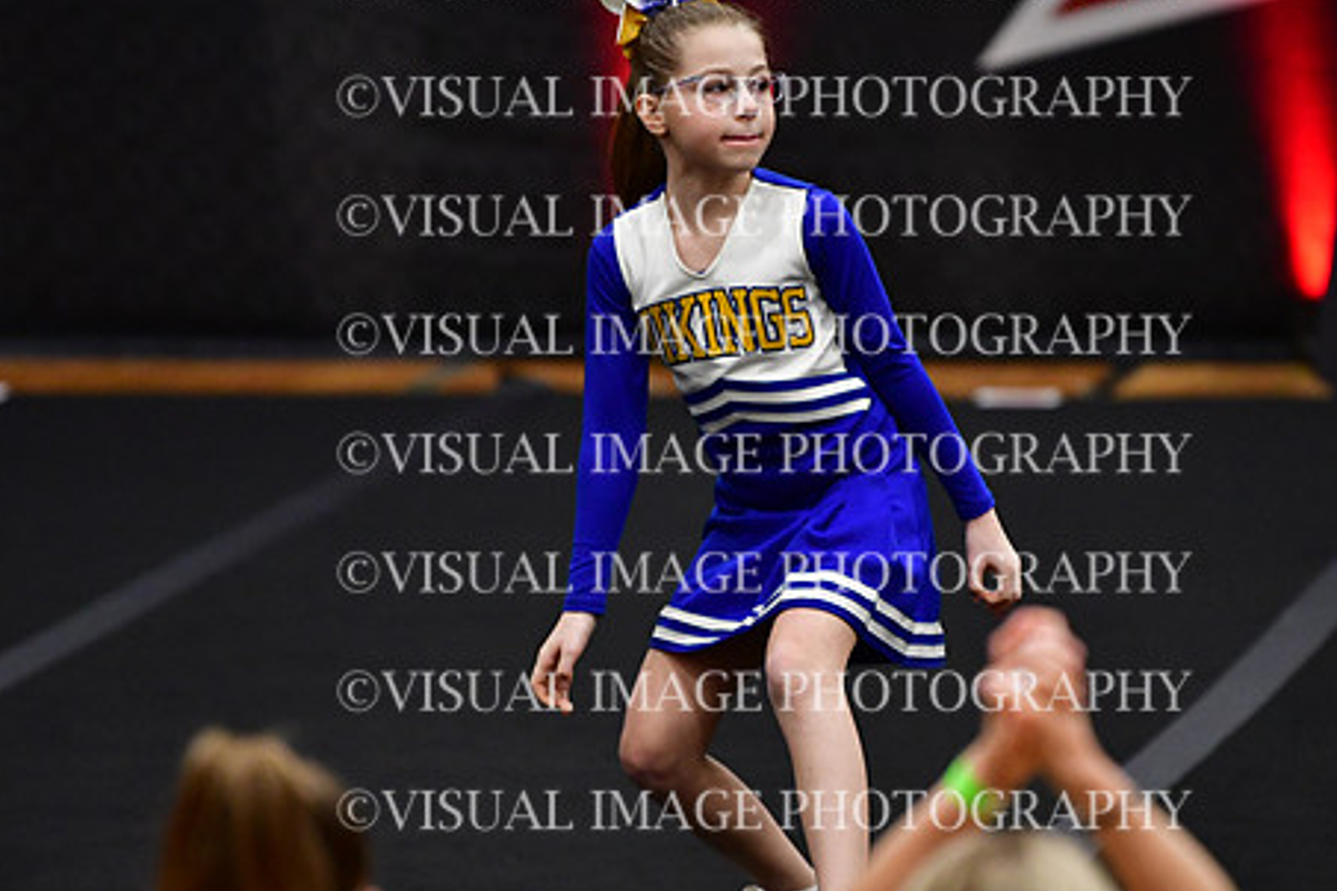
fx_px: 14260
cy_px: 394
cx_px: 764
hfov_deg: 5.4
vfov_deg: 3.6
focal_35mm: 384
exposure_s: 1/800
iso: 4000
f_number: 2.8
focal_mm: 200
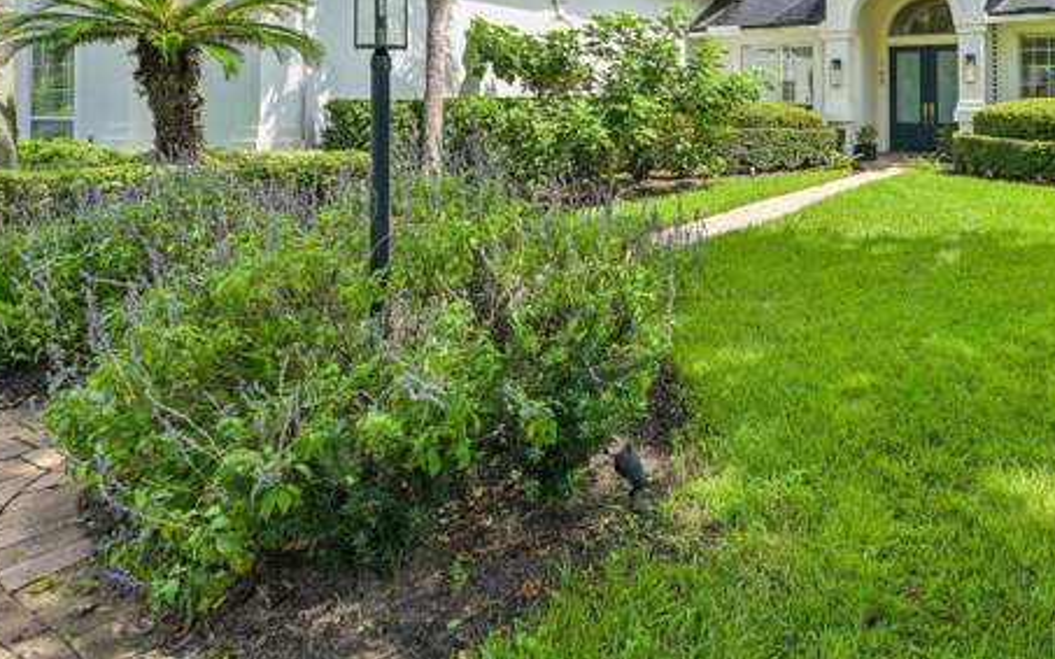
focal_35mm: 27
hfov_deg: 65.5
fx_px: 776
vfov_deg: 43.7
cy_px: 126
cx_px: 748
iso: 100
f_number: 8
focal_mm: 15
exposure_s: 1/125
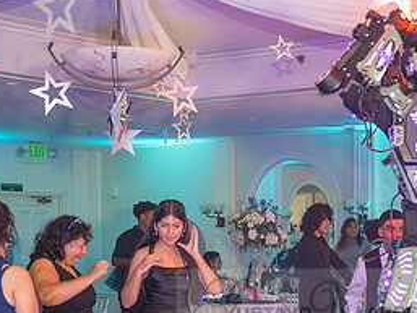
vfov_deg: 18.5
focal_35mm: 78
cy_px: 307
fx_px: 940
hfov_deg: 24.7
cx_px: 318
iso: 1250
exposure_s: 1/160
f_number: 2.8
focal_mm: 36
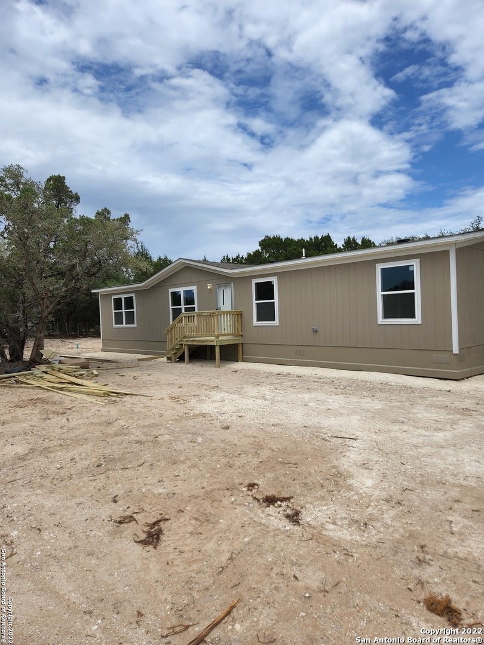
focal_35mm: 23
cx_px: 242
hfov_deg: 58.9
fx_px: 429
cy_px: 322
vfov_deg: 73.9
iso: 20
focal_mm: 5.4
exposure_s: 1/2671
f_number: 1.8
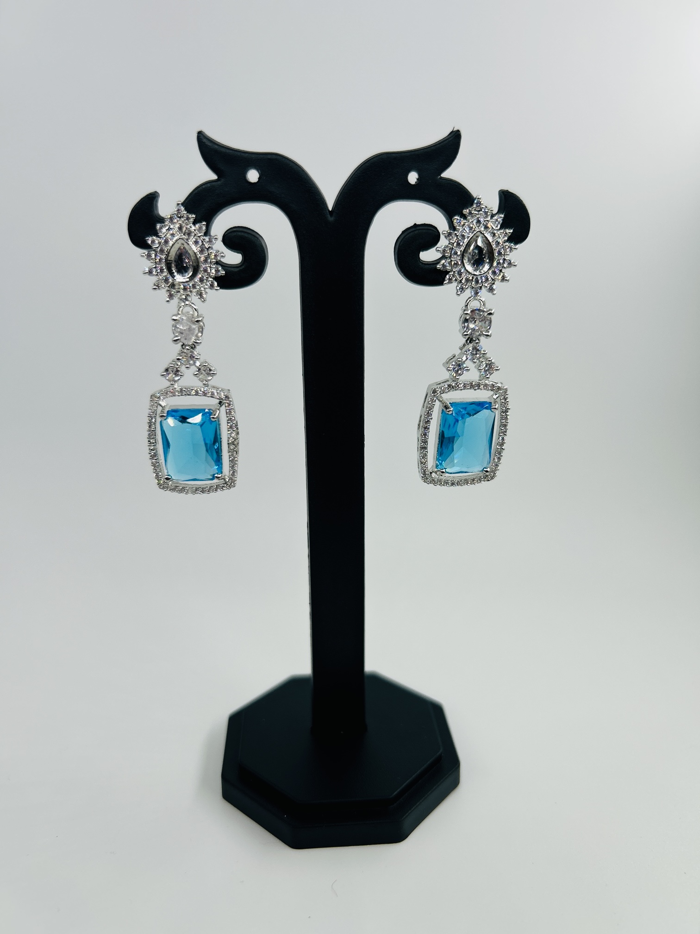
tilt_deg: -19.0
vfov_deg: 67.3
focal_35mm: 26
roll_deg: -2.6
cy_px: 467
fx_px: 701
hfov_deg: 53.1
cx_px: 350
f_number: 1.5
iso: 50
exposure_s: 1/2008
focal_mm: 5.7
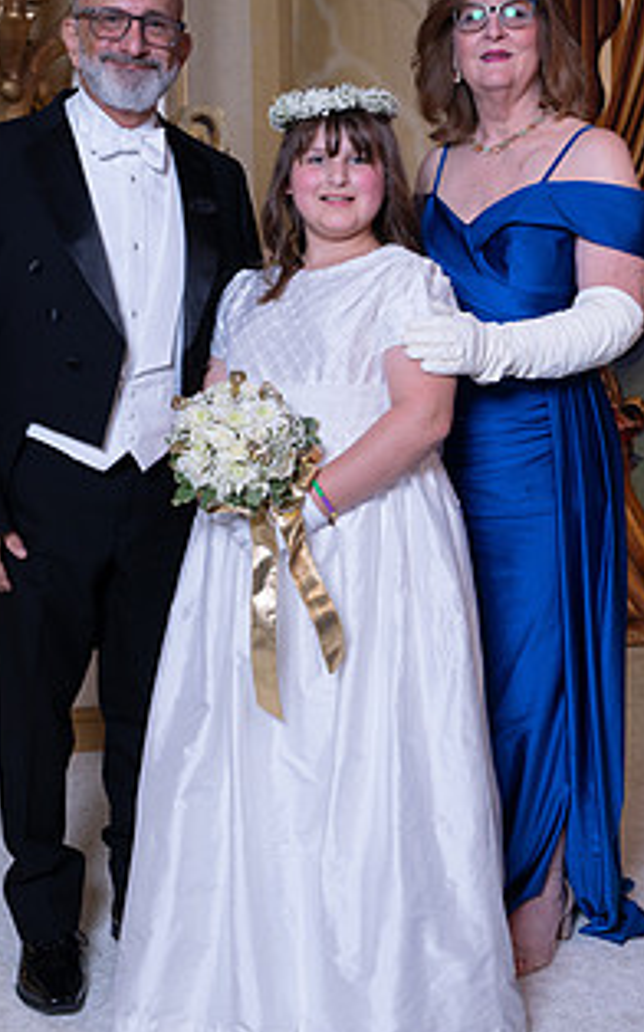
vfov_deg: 37.5
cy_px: 470
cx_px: 283
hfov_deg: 23.9
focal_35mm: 54
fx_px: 1518
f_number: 9
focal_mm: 37
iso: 200
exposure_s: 1/160
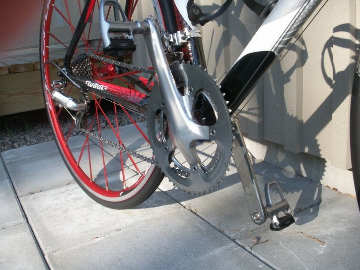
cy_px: 135
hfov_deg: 50.1
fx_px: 385
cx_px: 180
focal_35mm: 37
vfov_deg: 38.7
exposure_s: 1/60
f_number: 7.1
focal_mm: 7.7
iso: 50
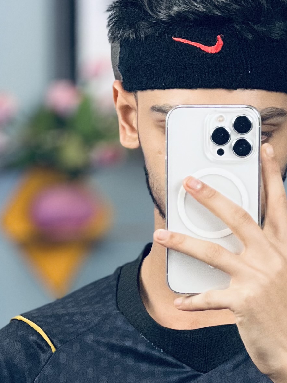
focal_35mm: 263
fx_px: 2907
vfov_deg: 7.5
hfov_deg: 5.6
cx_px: 195
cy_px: 421
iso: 160
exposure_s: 1/100
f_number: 2.8
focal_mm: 9
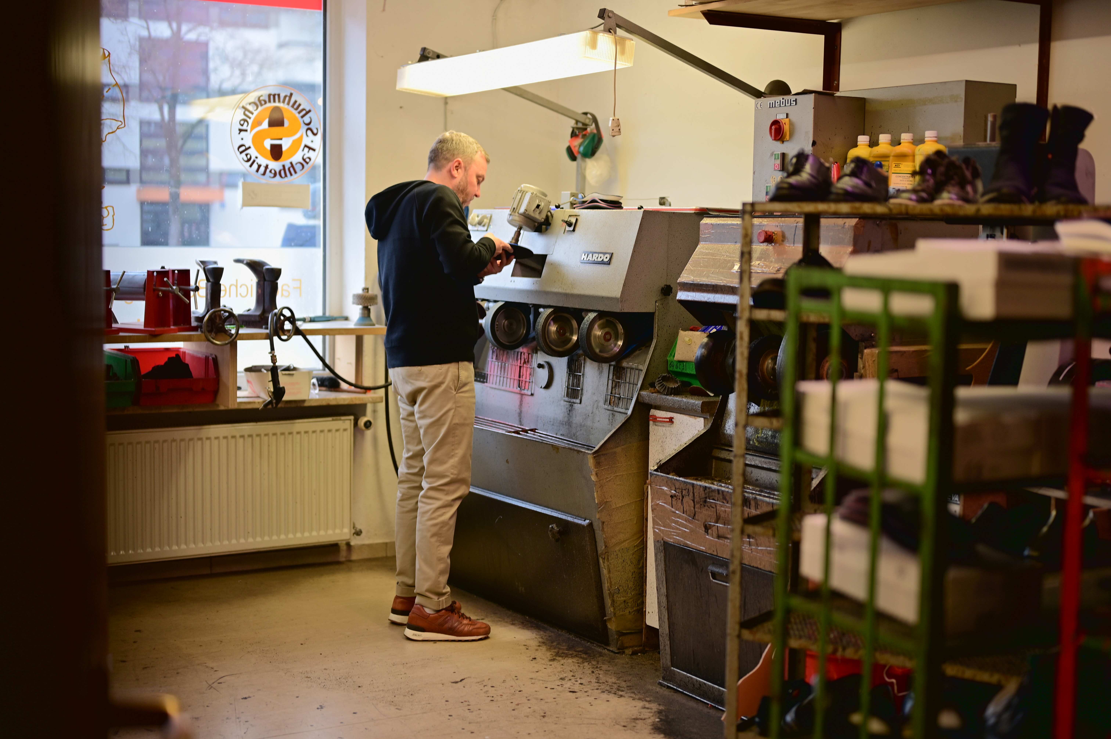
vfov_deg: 27.0
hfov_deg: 39.6
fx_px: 1542
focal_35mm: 50
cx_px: 556
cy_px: 370
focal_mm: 50
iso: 125
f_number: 1.8
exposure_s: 1/80
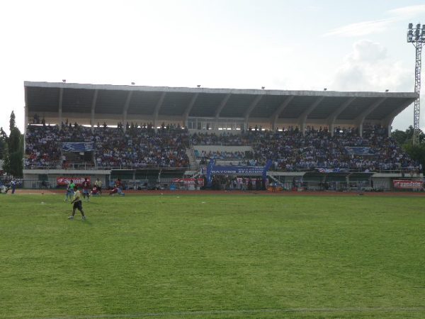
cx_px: 212
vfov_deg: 22.3
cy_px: 160
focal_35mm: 66
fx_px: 810
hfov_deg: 29.4
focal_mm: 11.85
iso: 64
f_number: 3.7
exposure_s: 1/640
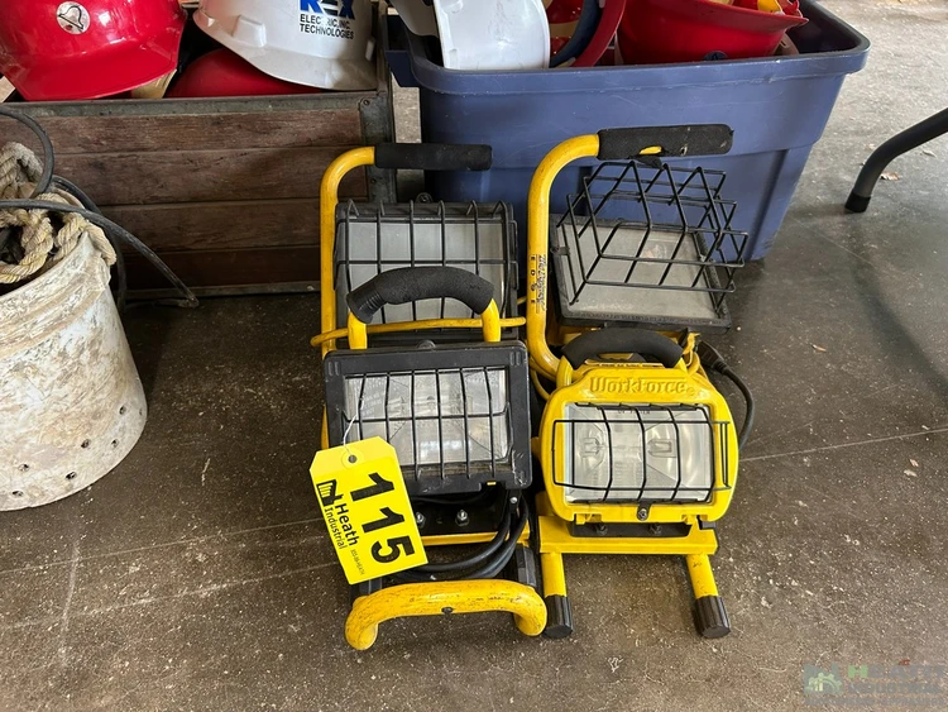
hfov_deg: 67.3
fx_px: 712
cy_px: 356
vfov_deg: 53.1
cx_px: 474
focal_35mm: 26
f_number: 1.5
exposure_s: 1/60
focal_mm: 5.7
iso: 200
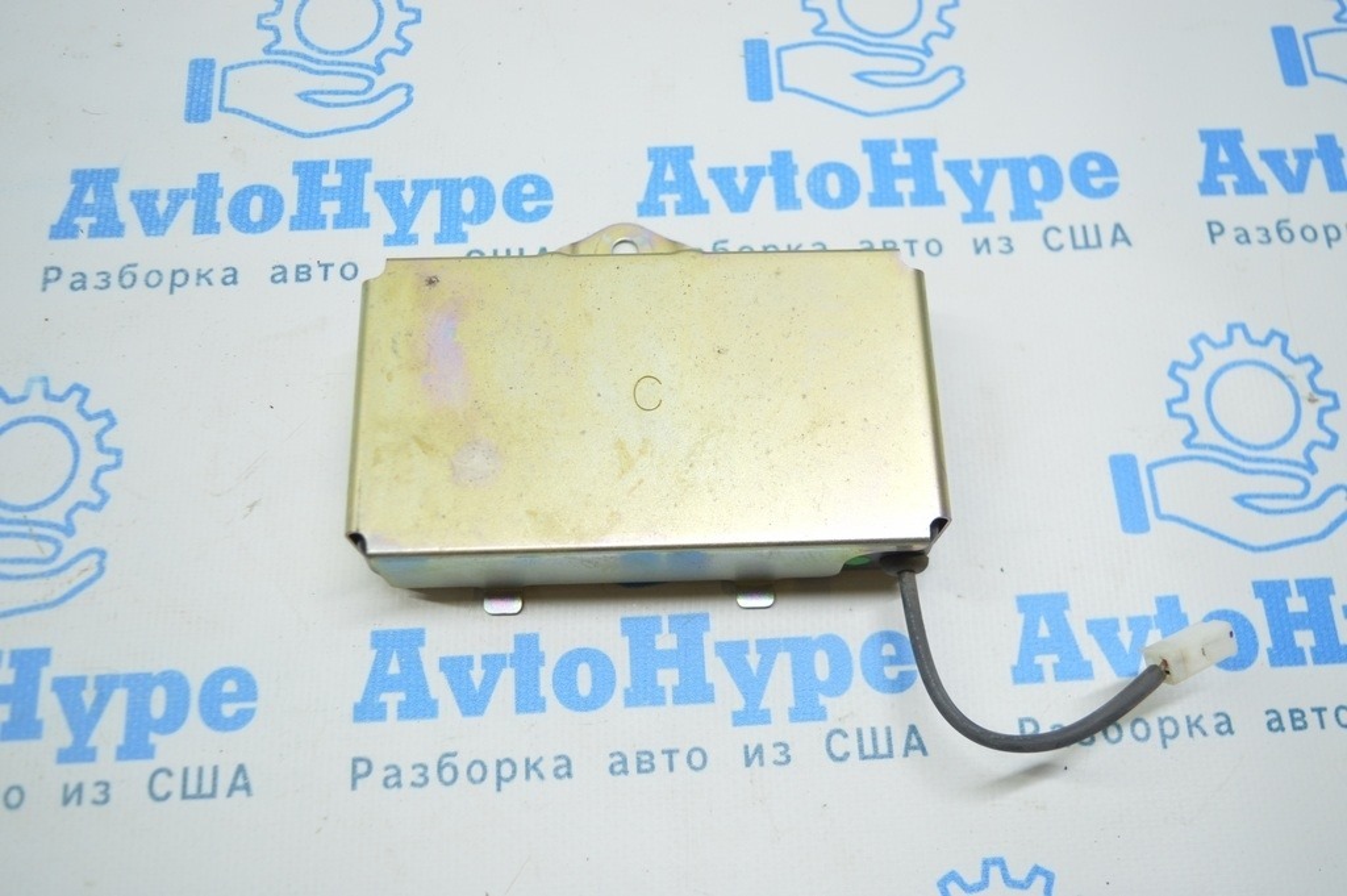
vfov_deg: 38.3
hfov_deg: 55.1
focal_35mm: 34
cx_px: 674
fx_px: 1290
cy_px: 448
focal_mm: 23
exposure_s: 1/60
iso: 400
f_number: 3.8
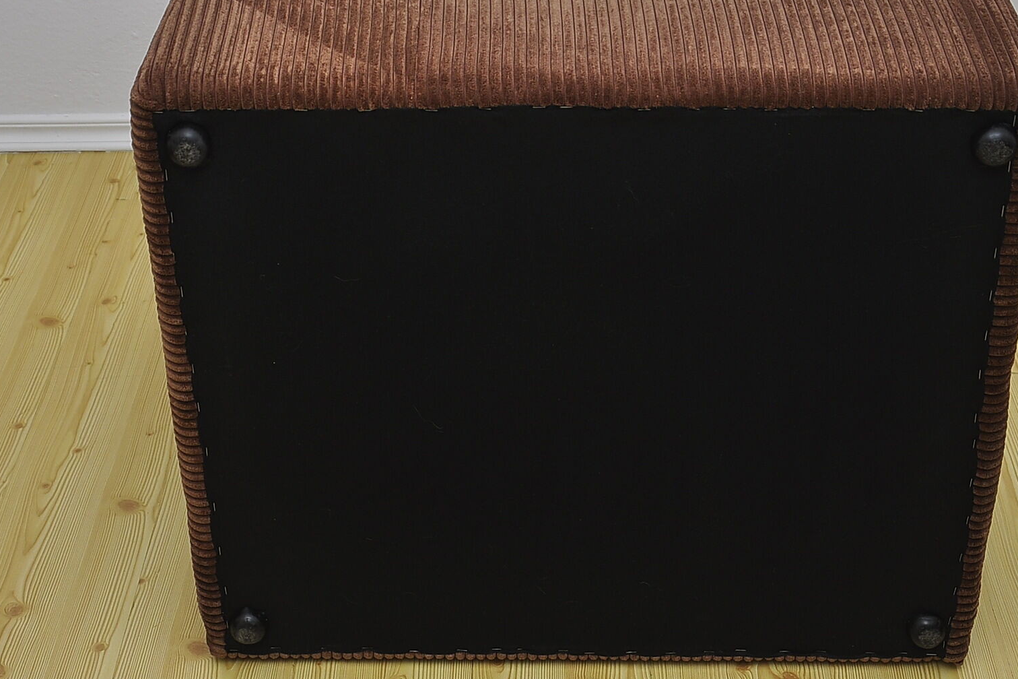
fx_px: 1923
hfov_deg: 29.6
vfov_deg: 20.0
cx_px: 562
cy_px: 240
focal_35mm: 68
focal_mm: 32
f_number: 4.2
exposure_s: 1/200
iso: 200
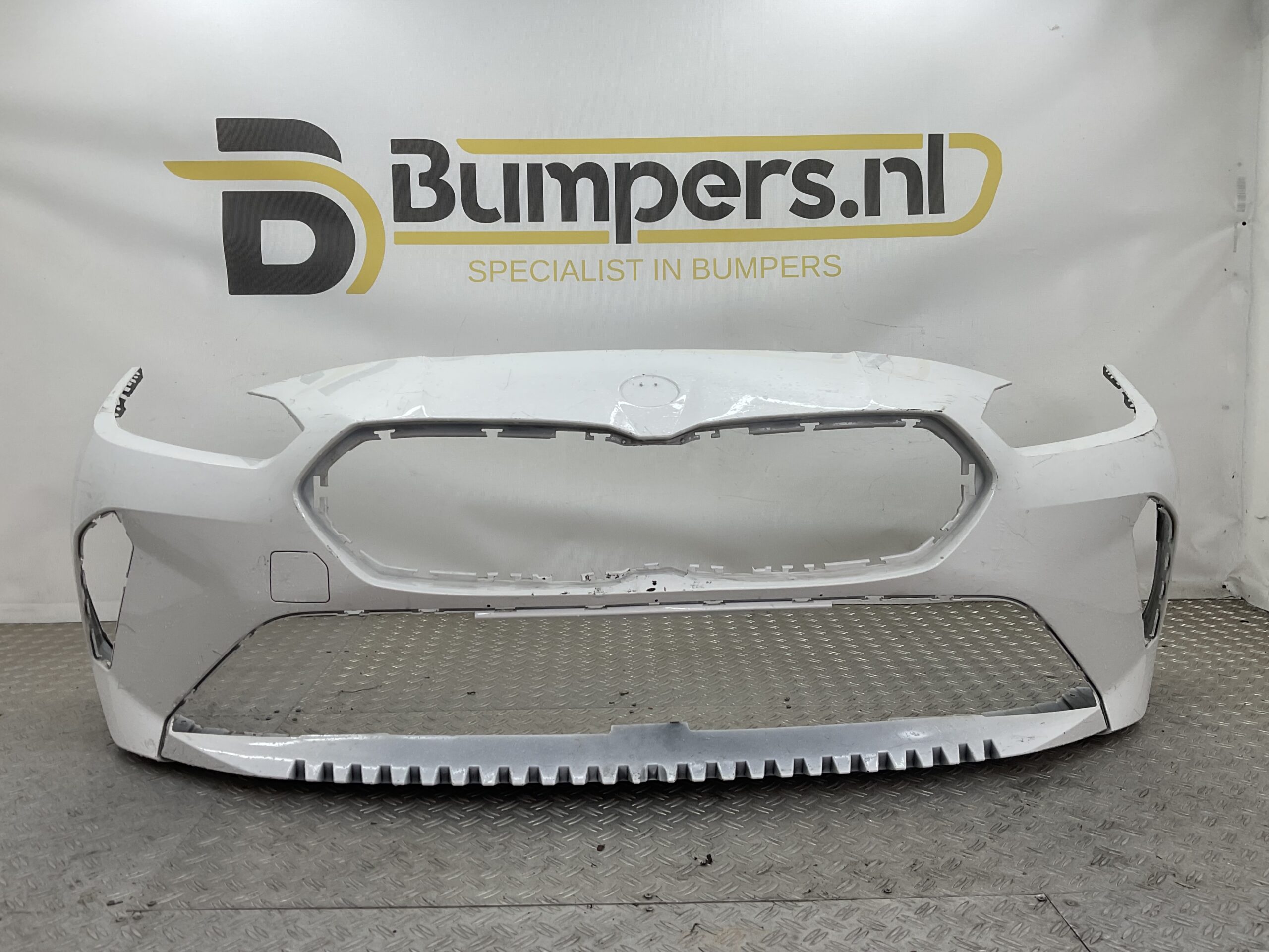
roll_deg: -0.4
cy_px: 476
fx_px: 1063
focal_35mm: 29
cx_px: 634
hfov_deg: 61.7
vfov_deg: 48.2
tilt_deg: -8.9
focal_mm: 3
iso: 16
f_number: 1.8
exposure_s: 1/135
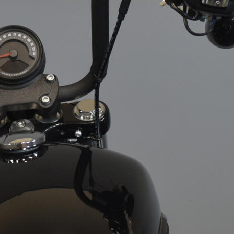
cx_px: 31
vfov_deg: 11.2
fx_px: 1193
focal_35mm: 156
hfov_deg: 11.1
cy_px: 59
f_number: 4.5
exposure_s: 1/30
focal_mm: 28
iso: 800
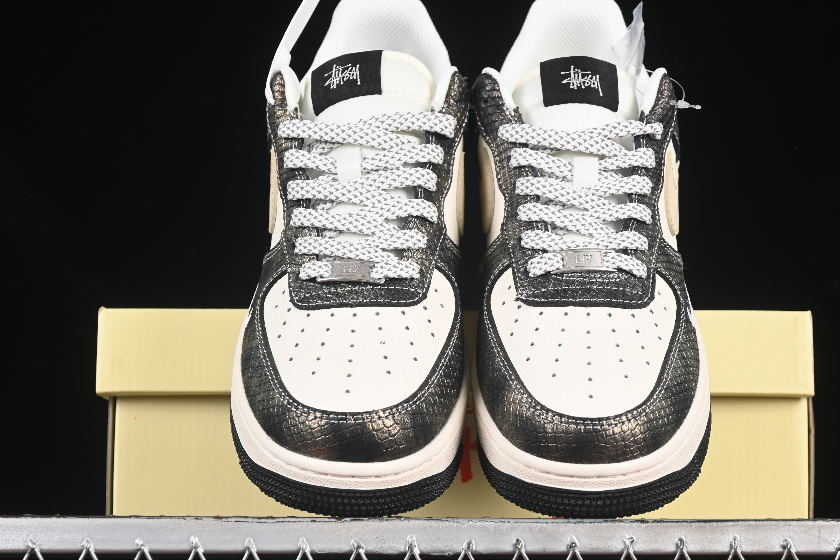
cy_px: 315
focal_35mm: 87
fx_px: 2030
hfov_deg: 23.4
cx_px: 458
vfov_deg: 15.7
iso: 160
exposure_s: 1/60
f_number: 6.3
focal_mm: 50
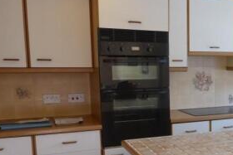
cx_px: 231
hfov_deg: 34.8
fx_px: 337
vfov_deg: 25.8
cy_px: 110
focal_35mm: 52
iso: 400
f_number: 3.3
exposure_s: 1/50
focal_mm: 4.3
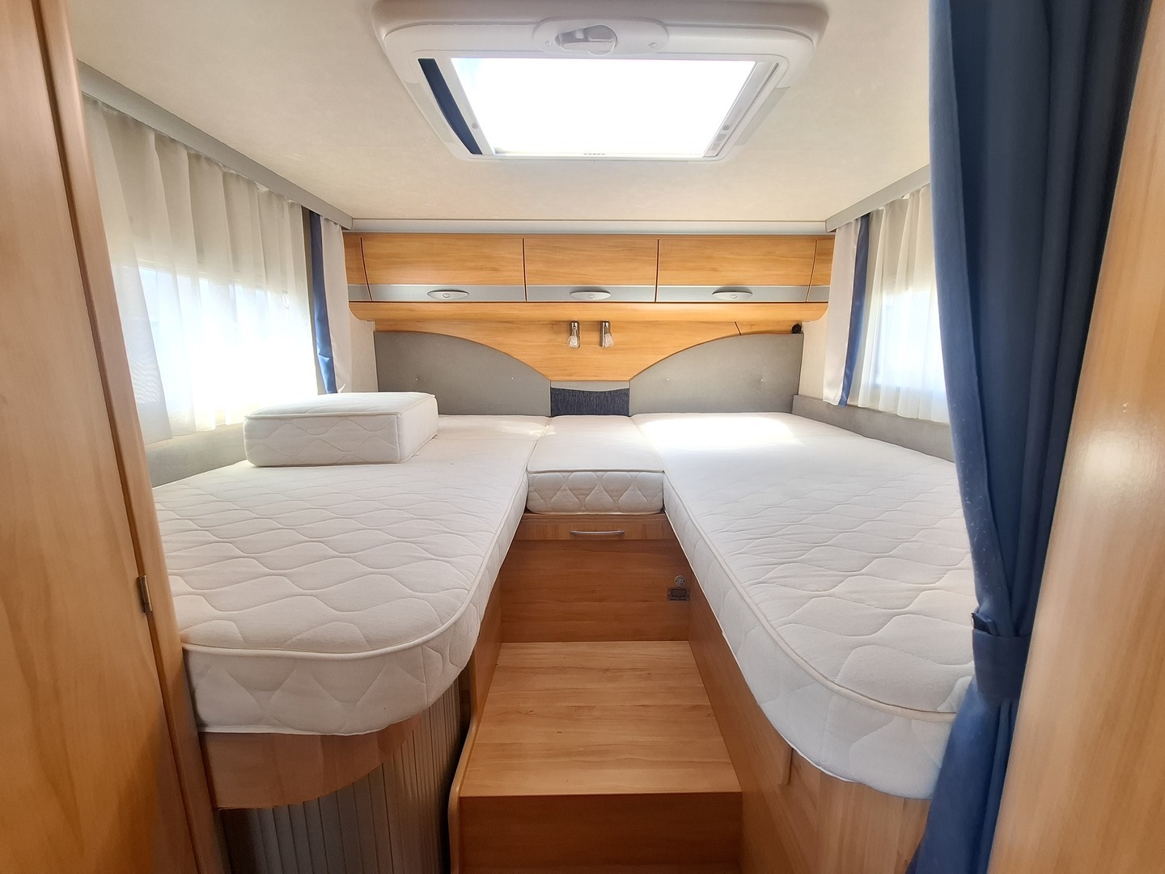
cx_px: 582
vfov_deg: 89.9
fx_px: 438
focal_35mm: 13
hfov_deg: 106.2
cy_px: 437
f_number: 2.2
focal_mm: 1.74
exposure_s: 1/50
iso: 40
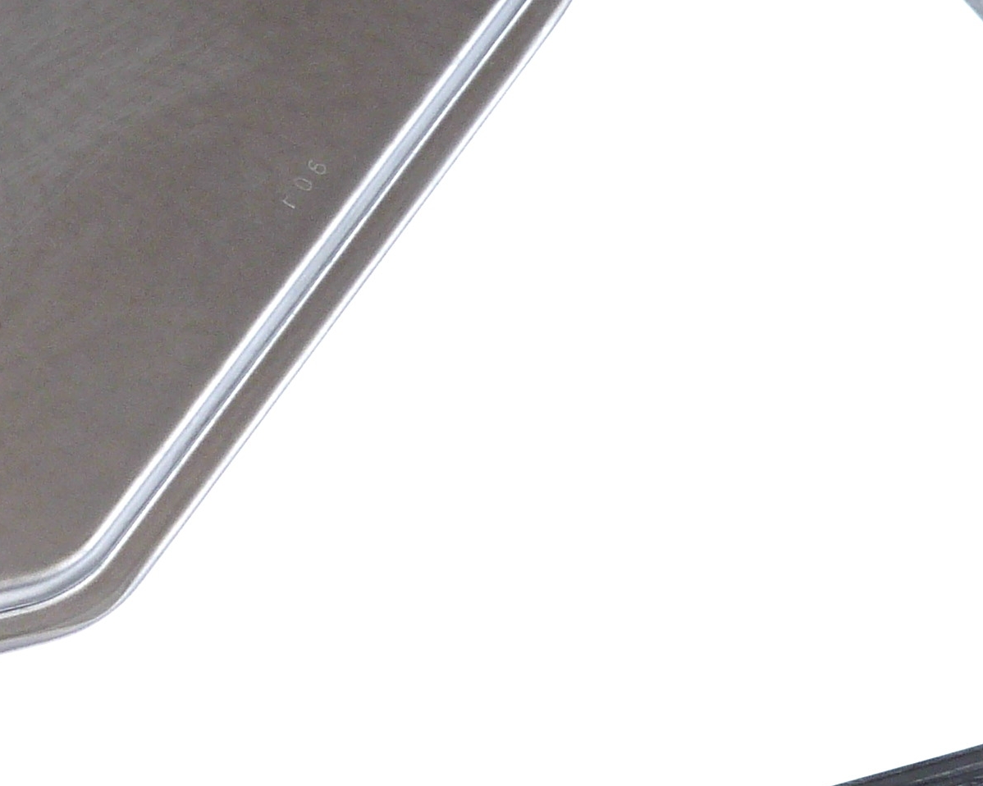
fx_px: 4741
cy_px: 489
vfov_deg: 9.5
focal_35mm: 163
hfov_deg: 11.7
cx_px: -90
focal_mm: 9
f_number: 3.2
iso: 100
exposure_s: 1/100
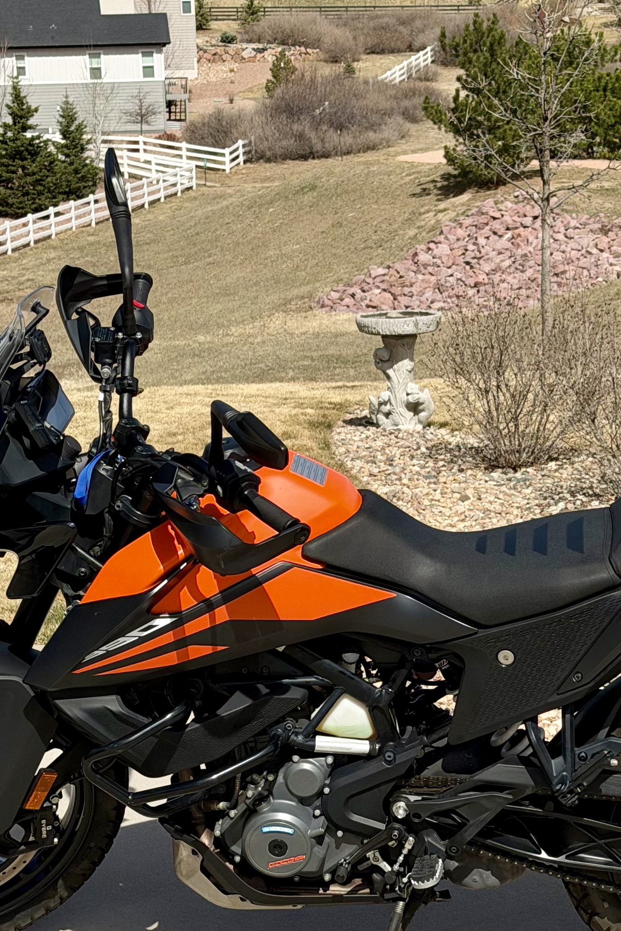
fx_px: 2406
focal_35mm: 93
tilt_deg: -11.5
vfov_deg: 21.9
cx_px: 352
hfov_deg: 14.7
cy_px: 570
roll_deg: +2.6
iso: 64
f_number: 1.78
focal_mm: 6.76
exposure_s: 1/6536
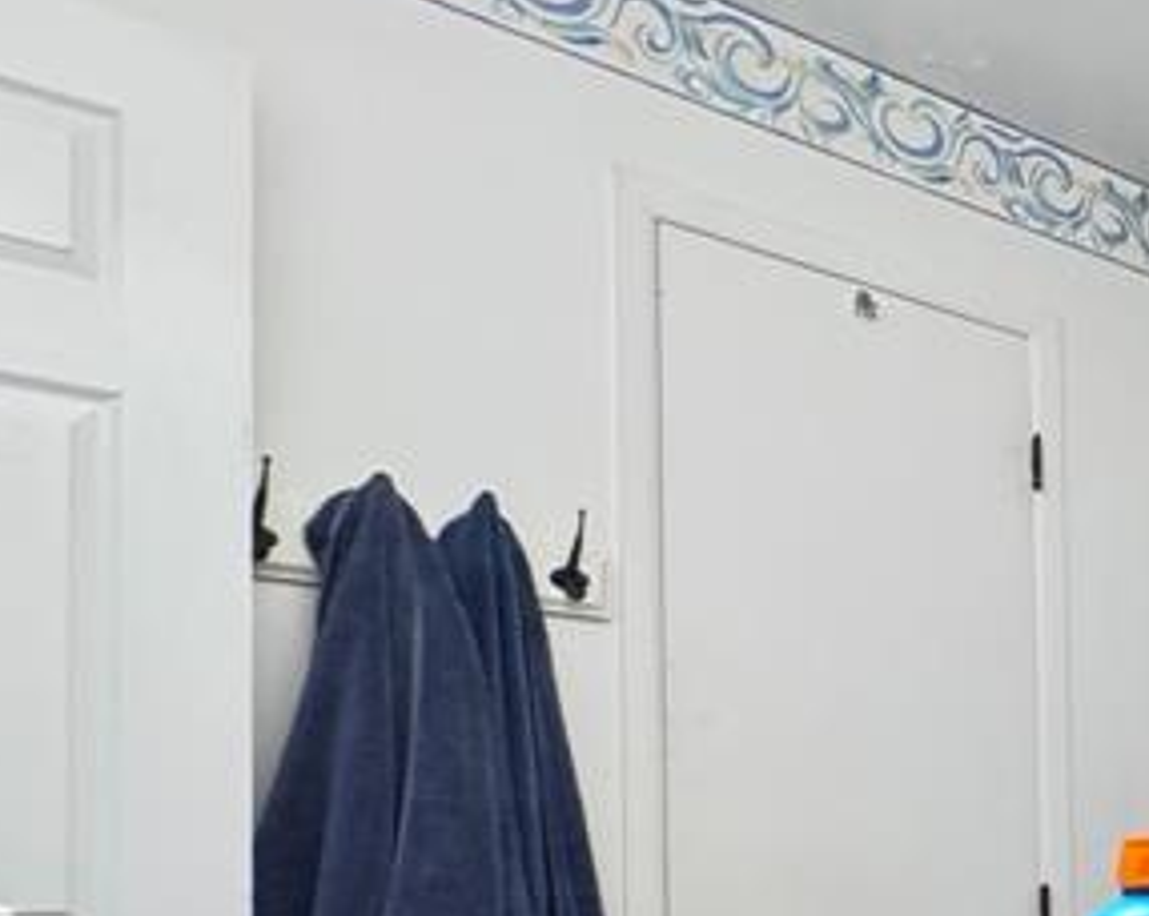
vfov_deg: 29.2
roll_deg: +1.7
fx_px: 1664
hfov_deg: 26.3
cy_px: 864
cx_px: 1768
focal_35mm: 49
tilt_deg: +2.3
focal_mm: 2.22
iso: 320
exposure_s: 1/60
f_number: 2.2
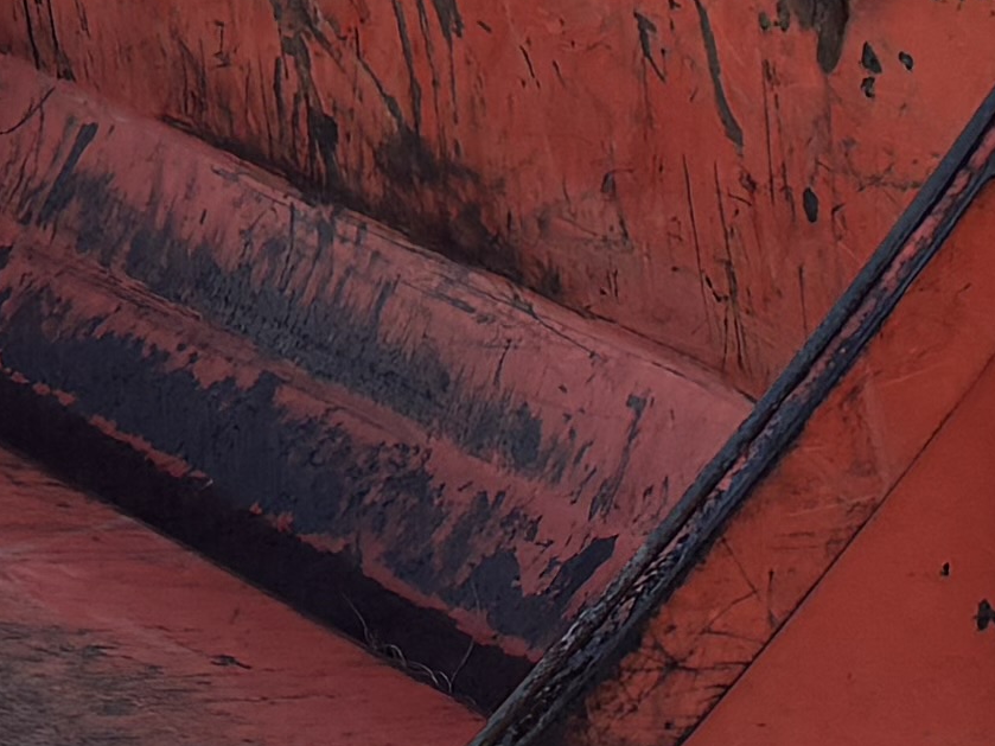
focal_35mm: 177
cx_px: 1634
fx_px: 5087
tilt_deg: -9.1
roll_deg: -1.5
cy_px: -740
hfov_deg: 10.6
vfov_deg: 8.0
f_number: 1.6
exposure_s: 1/1458
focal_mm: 5.96
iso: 50
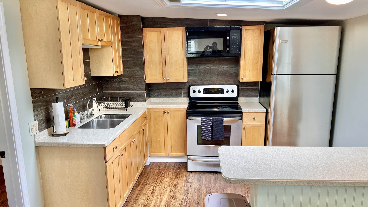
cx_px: 185
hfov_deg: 66.1
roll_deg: +1.3
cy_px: 113
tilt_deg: -12.0
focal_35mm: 29
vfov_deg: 40.1
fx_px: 283
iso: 64
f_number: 1.5
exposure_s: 1/120
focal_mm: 5.7
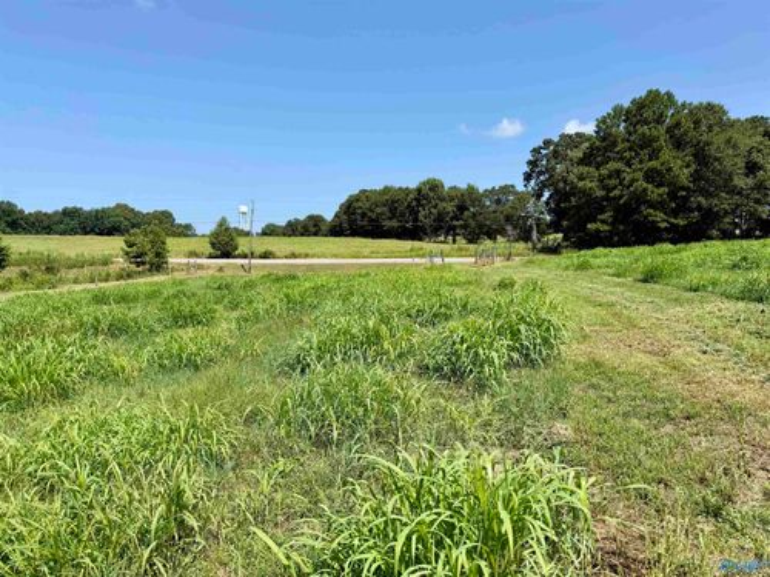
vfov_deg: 56.8
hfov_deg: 71.6
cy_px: 288
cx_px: 385
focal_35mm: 24
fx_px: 534
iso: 80
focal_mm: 6.76
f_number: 1.78
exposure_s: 1/3953
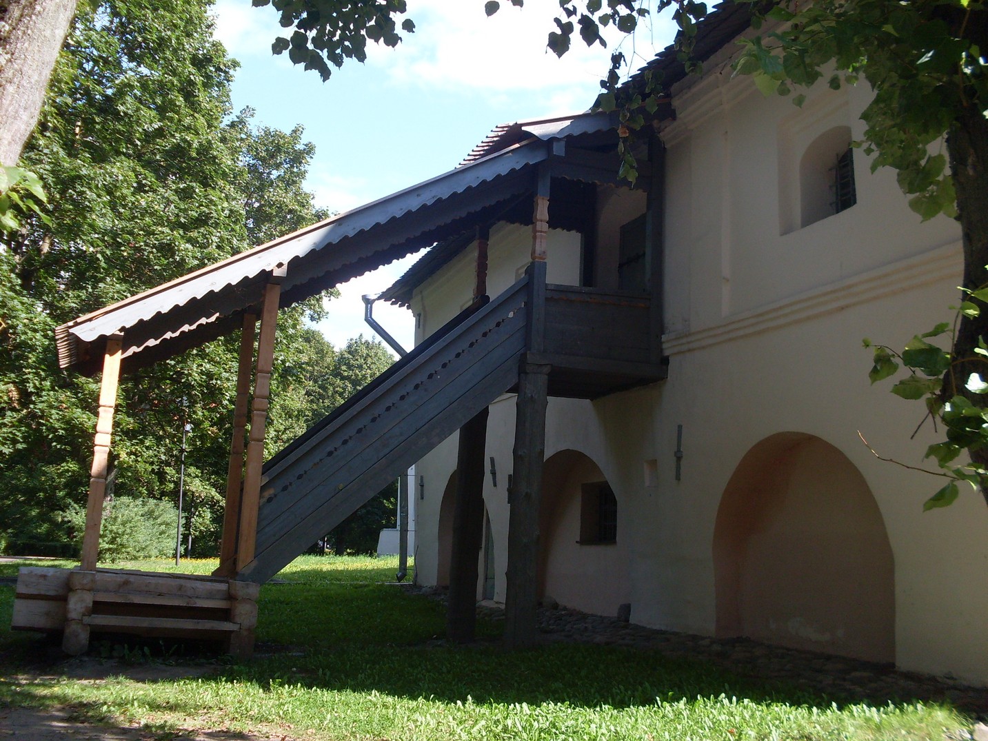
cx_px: 494
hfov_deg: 49.0
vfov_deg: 37.7
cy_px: 370
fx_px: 1085
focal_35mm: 38
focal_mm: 6.3
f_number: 2.8
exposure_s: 1/350
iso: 80
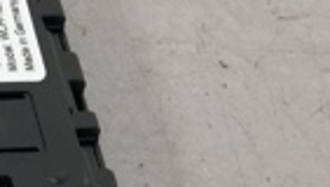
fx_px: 1210
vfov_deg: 8.8
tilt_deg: -52.9
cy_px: 115
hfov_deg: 13.0
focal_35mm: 138
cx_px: -372
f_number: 1.8
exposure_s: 1/25
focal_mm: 4
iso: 40
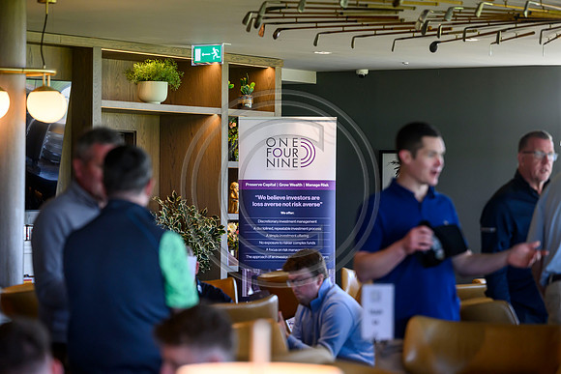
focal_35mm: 125
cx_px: 280
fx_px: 1948
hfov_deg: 16.4
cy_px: 187
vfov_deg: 11.0
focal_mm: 125
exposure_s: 1/500
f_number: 3.5
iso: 2000
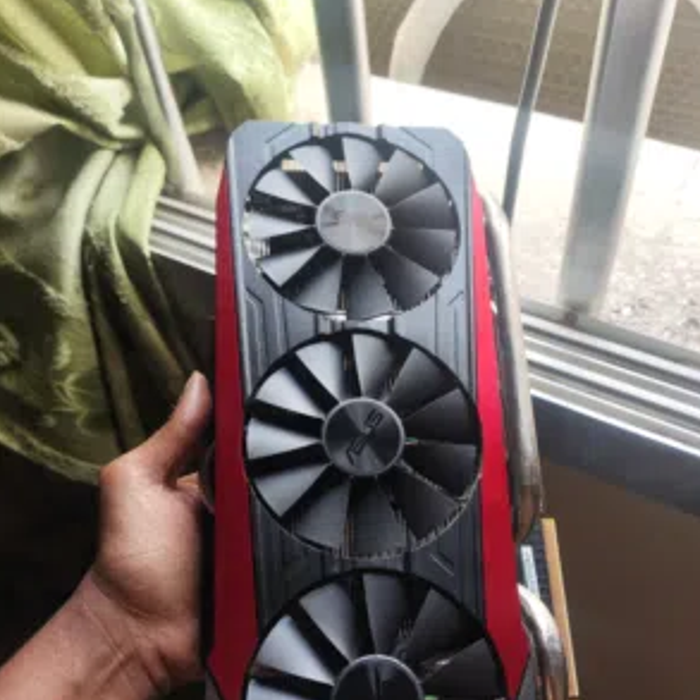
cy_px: 447
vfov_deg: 54.8
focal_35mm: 29
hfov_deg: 55.6
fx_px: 663
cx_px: 354
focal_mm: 4.68
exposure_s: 1/50
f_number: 1.8
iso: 65
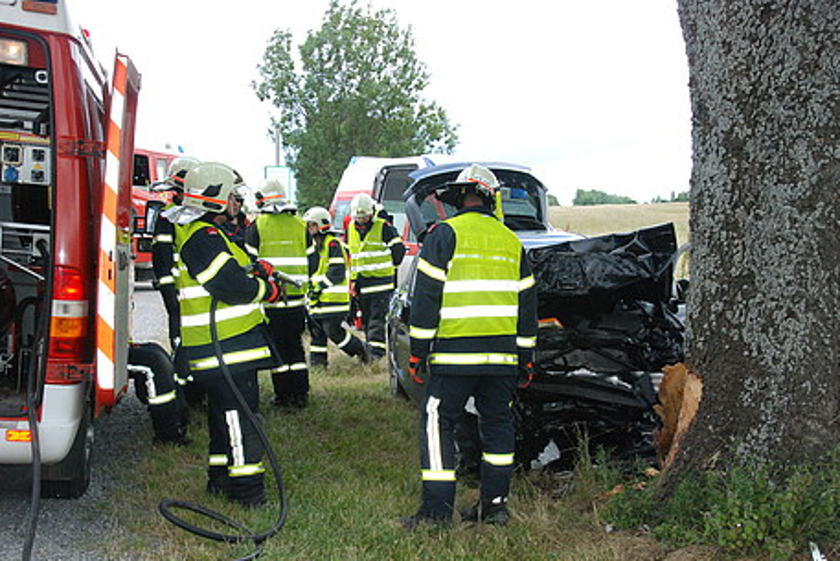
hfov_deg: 39.6
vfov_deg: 27.0
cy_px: 288
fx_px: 1167
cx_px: 424
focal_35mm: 50
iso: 1000
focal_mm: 32
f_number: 14
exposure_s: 1/200
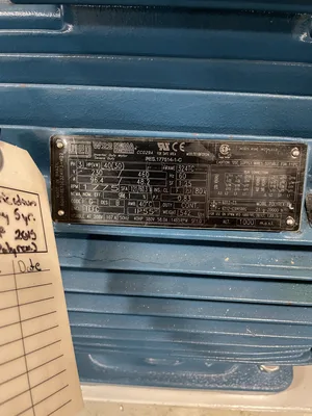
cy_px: 208
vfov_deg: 67.3
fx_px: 312
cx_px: 156
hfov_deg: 53.1
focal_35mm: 26
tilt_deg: -52.8
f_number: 1.6
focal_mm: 4.2
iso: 640
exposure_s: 1/30
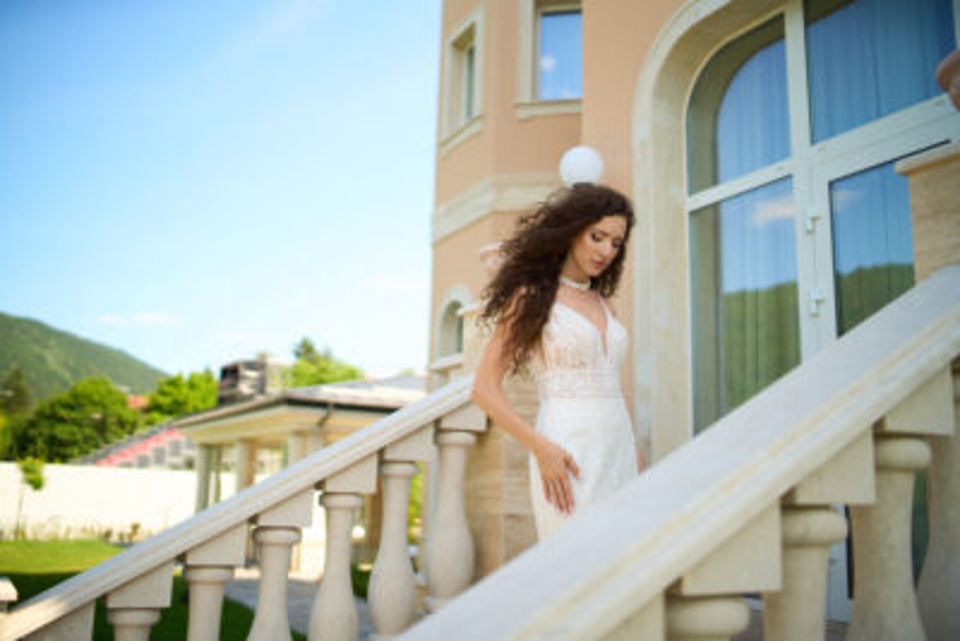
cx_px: 480
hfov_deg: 54.4
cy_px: 320
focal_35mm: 35
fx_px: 934
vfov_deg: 37.9
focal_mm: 35
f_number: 1.4
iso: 100
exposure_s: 1/4000
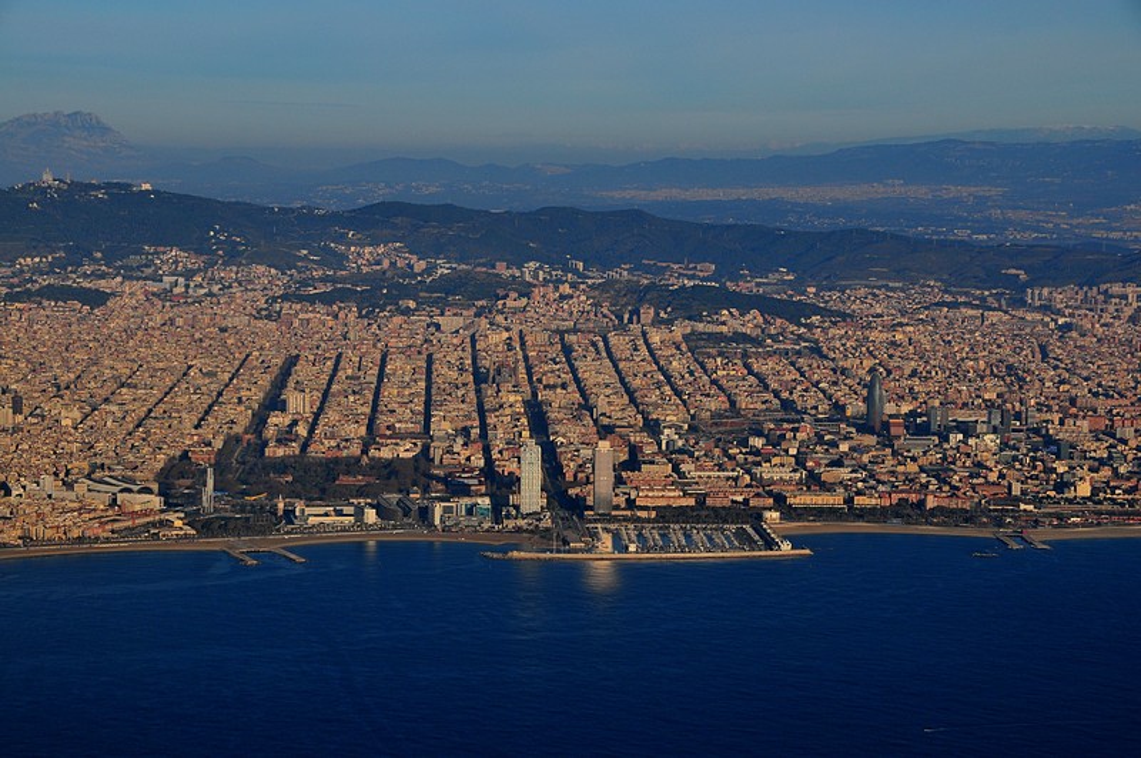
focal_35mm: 90
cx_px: 570
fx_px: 2848
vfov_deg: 15.1
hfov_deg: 22.7
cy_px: 379
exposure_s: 1/500
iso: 200
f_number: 11
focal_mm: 60
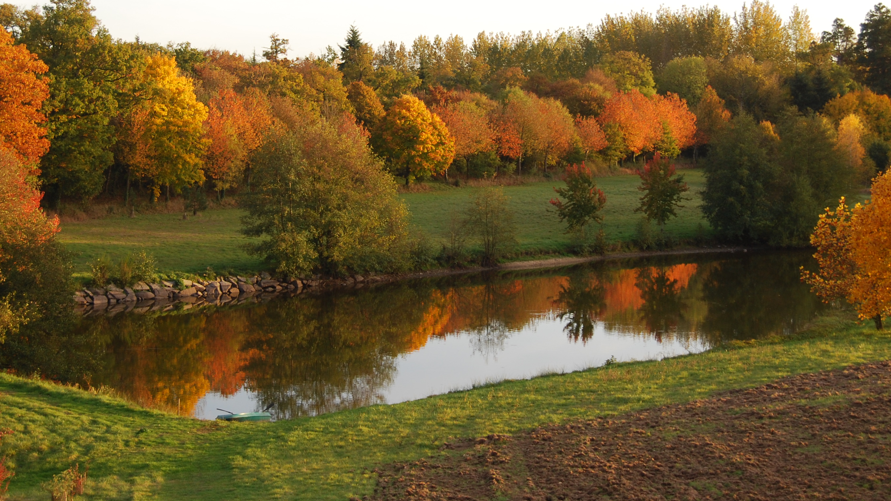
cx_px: 415
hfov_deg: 27.9
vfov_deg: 15.8
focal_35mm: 76
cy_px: 113
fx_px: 1796
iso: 180
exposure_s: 1/125
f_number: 5.6
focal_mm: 34
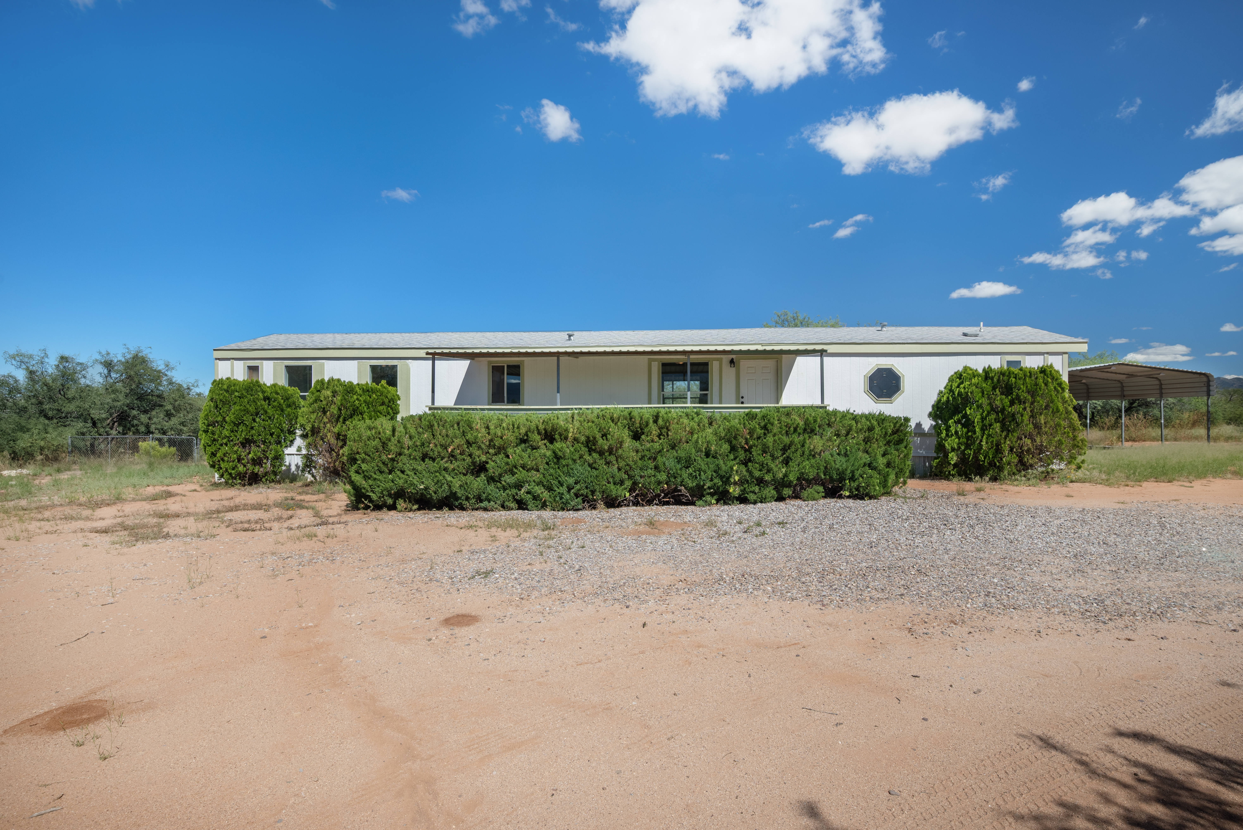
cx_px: 622
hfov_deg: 91.6
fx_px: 604
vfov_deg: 68.9
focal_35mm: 18
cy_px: 415
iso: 250
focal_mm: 17.5
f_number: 9
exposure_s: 1/400
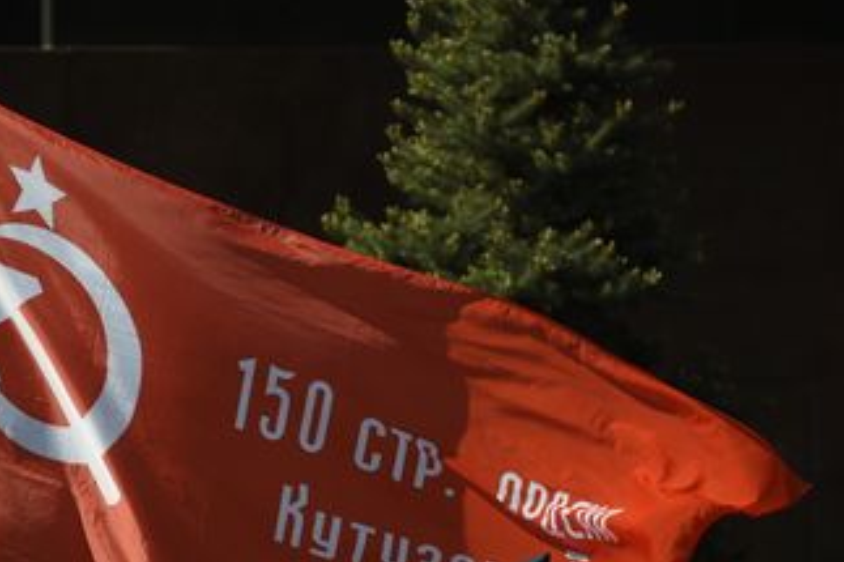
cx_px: 274
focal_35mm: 433
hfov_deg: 4.8
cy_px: 379
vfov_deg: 3.2
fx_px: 10146
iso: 100
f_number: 2.8
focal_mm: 200
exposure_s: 1/2500
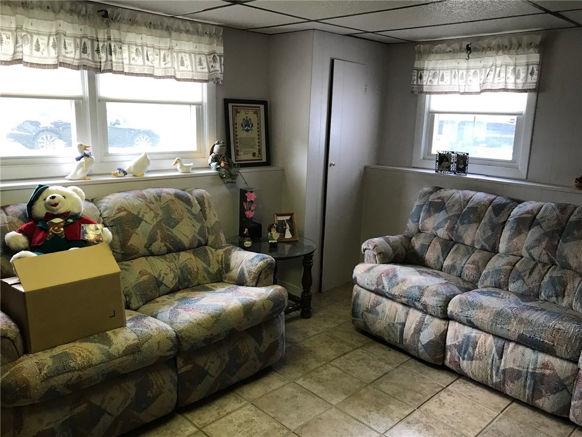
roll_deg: -1.6
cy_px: 218
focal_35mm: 28
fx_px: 471
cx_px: 291
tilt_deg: -12.5
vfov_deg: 49.7
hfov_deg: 63.4
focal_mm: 3.99
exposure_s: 1/20
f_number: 1.8
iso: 40
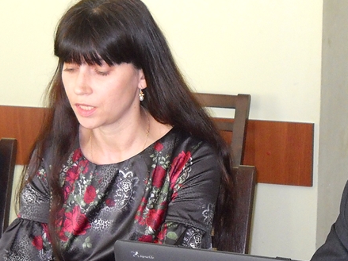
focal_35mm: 148
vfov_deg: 10.0
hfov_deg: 13.3
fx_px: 1487
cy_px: 202
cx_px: 179
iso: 400
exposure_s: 1/60
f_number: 4
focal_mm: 10.84
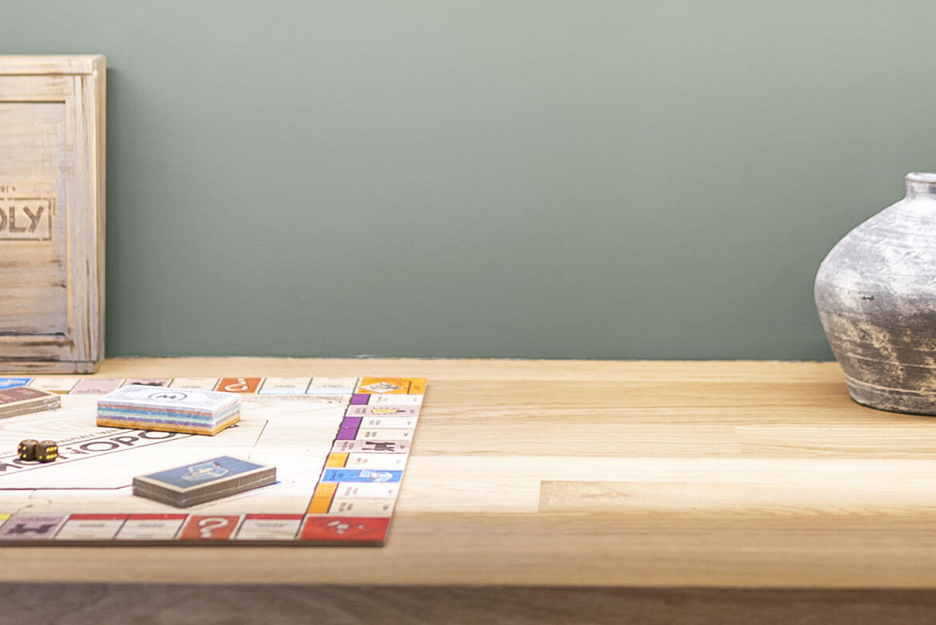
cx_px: 540
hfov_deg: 23.1
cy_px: -39
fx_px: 2289
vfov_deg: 15.2
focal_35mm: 88
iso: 80
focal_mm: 35
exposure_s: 1/60
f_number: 1.4
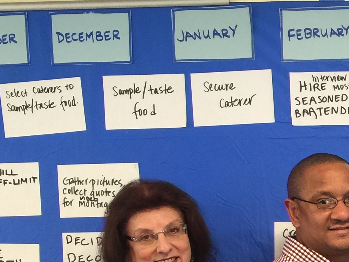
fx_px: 958
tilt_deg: -4.9
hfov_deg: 19.8
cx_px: 382
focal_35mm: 95
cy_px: 315
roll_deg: +0.7
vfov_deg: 15.0
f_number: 2.2
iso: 50
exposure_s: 1/15
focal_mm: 4.15
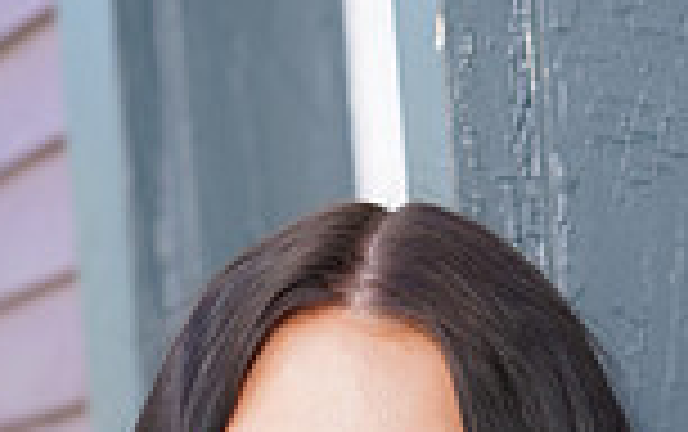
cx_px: 268
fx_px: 6870
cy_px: 1228
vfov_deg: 3.5
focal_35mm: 366
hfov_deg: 5.7
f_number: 4
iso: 100
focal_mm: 95
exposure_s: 1/100
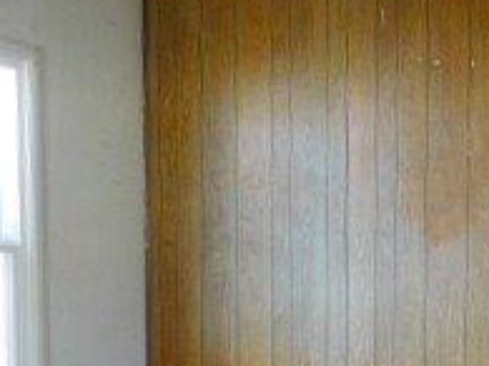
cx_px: 577
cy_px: 363
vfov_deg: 17.6
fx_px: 1158
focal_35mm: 82
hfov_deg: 22.1
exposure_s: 1/30
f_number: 3.4
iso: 200
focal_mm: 4.5
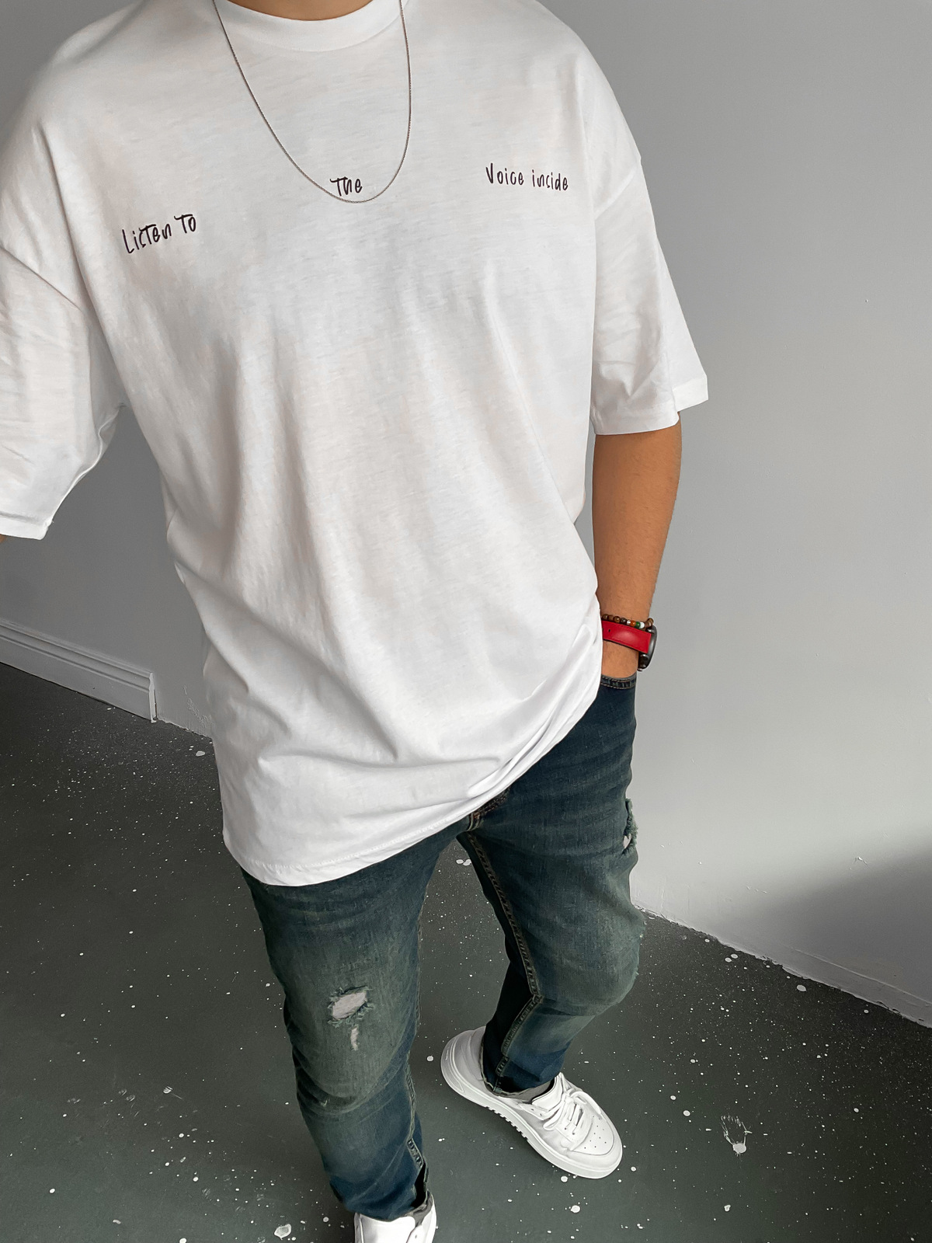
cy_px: 622
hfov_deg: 48.2
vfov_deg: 61.7
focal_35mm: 29
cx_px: 466
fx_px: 1041
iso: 50
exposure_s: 1/120
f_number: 1.8
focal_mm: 3
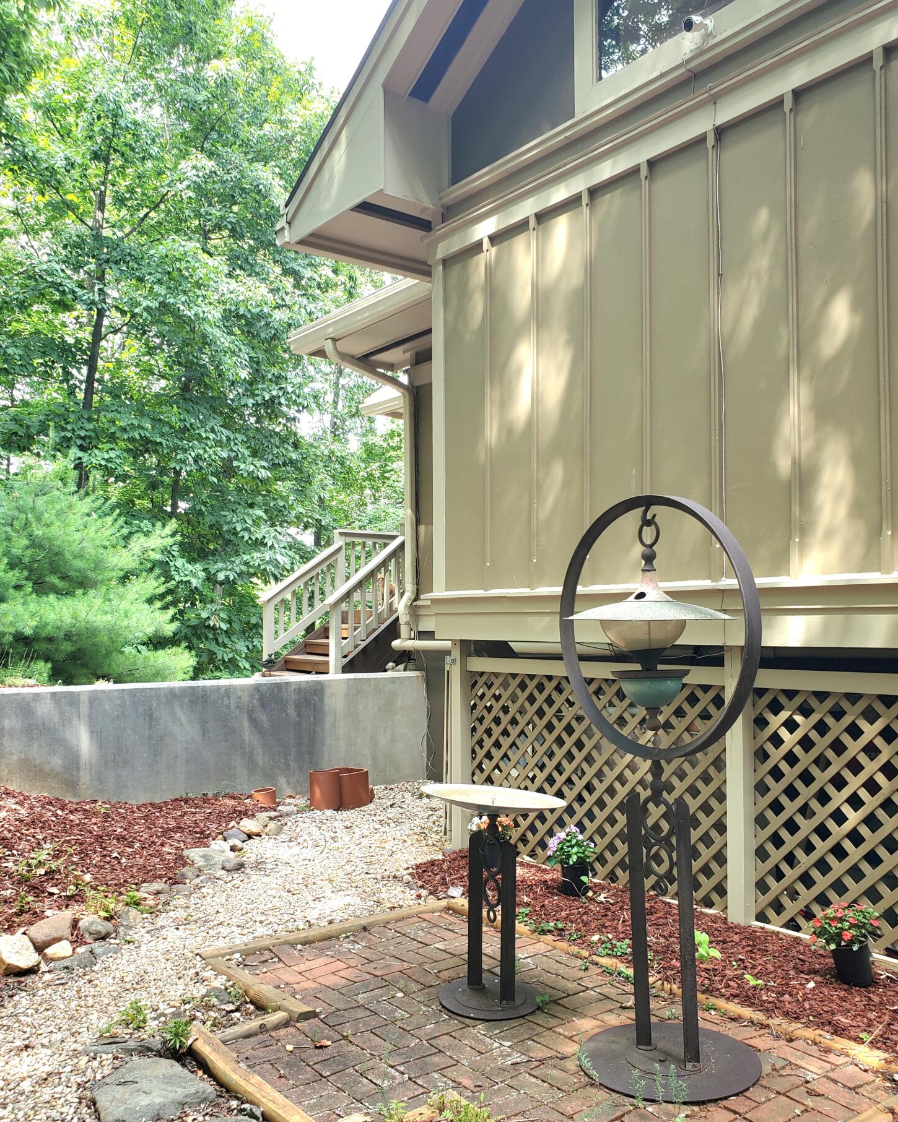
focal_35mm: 28
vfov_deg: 62.2
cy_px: 585
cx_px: 461
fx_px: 930
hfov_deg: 51.5
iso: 64
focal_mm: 4.3
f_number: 2.4
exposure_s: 1/100
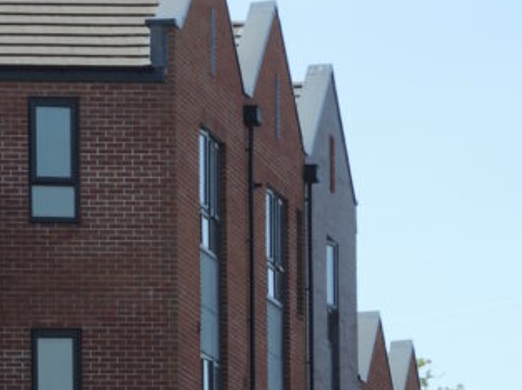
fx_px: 5181
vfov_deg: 4.3
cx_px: -115
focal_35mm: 344
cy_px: 300
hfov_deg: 5.7
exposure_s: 1/200
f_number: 5.6
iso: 80
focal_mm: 22.1
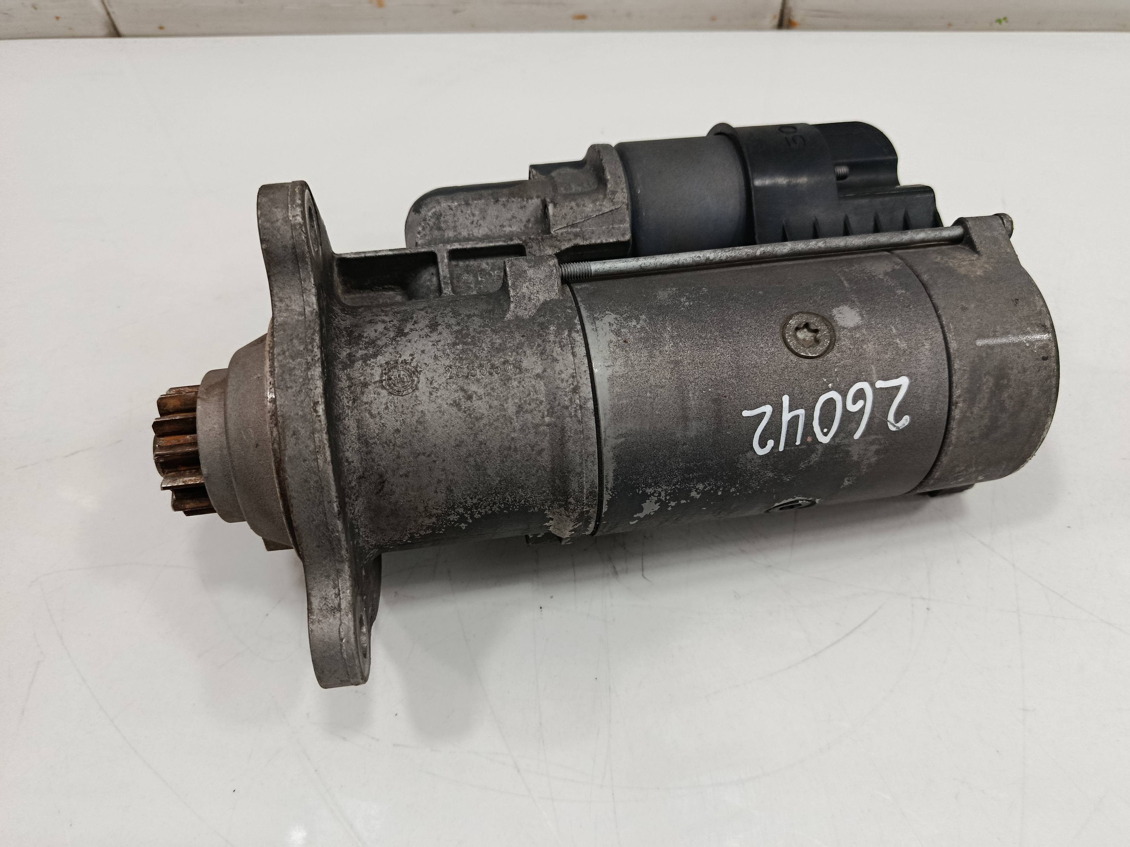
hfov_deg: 71.6
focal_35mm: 24
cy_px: 424
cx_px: 565
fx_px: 783
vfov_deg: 56.8
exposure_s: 1/100
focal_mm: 5.24
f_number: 1.7
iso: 1103
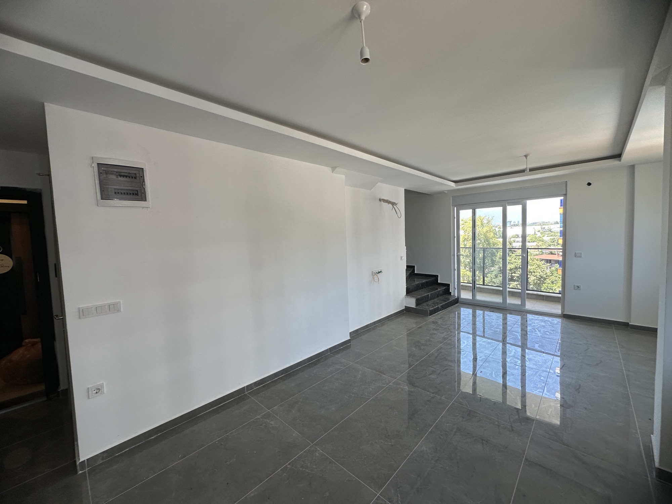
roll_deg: +2.1
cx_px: 336
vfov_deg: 85.7
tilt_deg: -2.1
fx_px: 272
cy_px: 252
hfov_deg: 102.1
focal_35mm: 14
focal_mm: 2.22
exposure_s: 1/99
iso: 50
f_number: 2.2
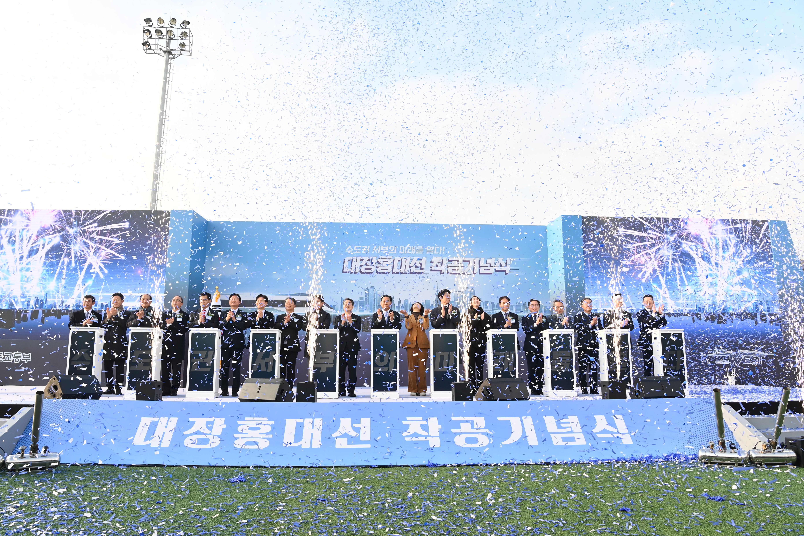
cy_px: 268
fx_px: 536
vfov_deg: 53.1
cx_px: 402
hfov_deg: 73.7
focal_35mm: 24
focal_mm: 24
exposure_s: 1/500
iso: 2000
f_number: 13
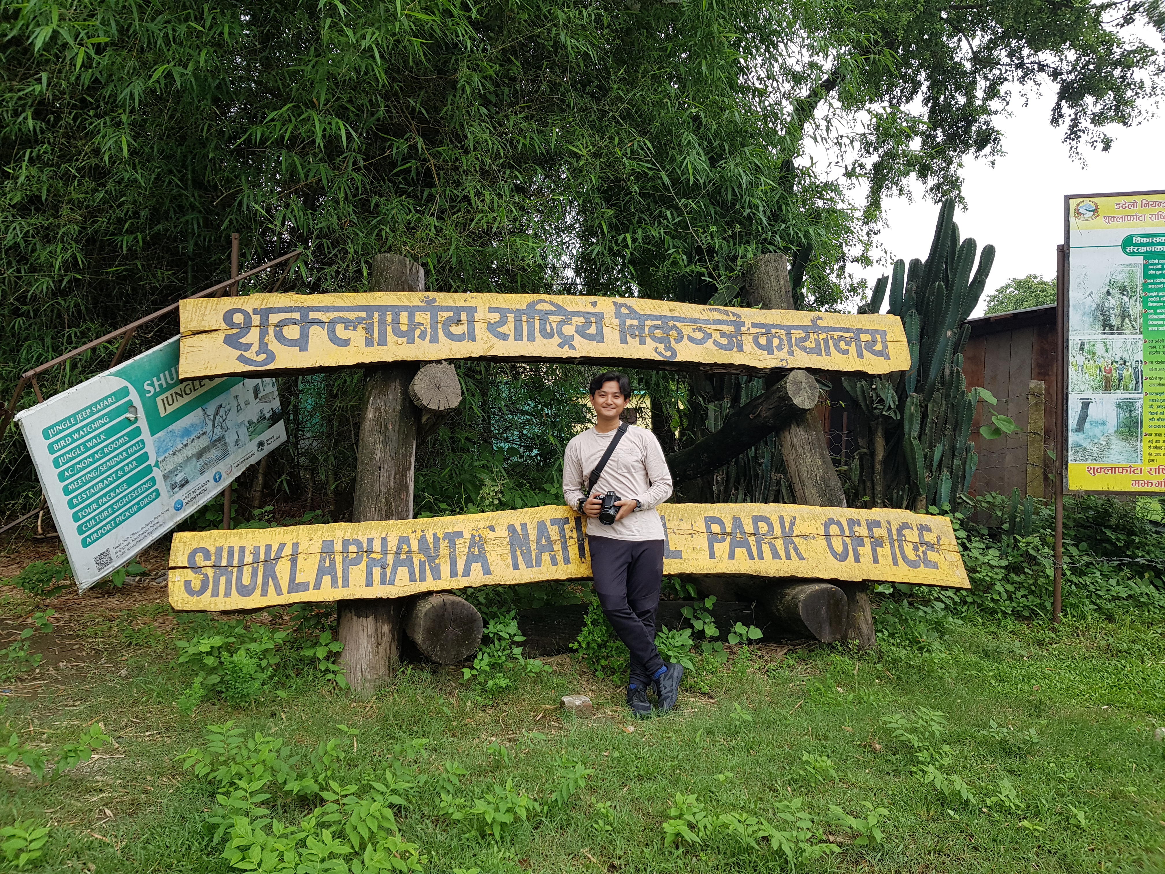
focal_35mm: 26
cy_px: 437
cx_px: 582
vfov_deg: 53.1
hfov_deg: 67.3
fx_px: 875
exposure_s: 1/514
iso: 40
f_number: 1.7
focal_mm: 4.2
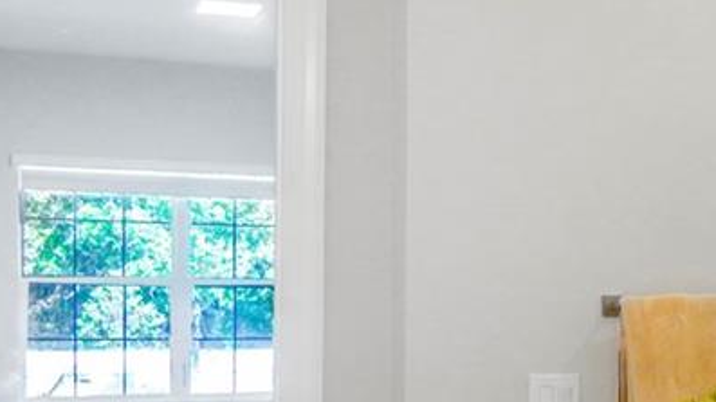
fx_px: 1442
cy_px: 296
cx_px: 904
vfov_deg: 15.8
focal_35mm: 76
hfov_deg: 24.7
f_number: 3.2
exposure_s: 1/80
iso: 640
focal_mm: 12
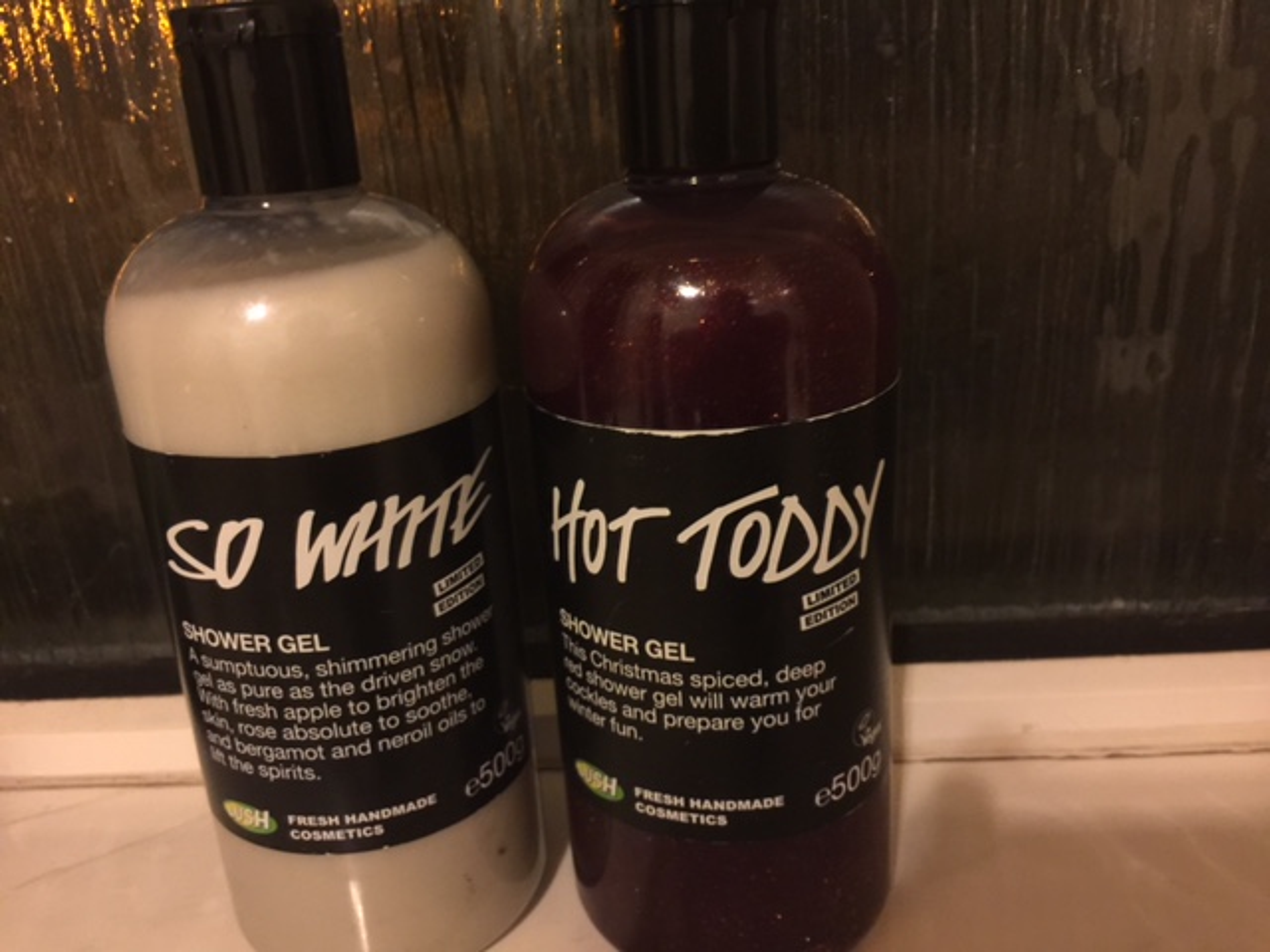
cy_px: 476
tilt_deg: -22.8
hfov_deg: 61.7
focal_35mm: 29
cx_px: 635
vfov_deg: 48.2
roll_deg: +3.5
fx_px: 1064
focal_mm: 4.15
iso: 80
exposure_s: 1/4
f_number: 2.2
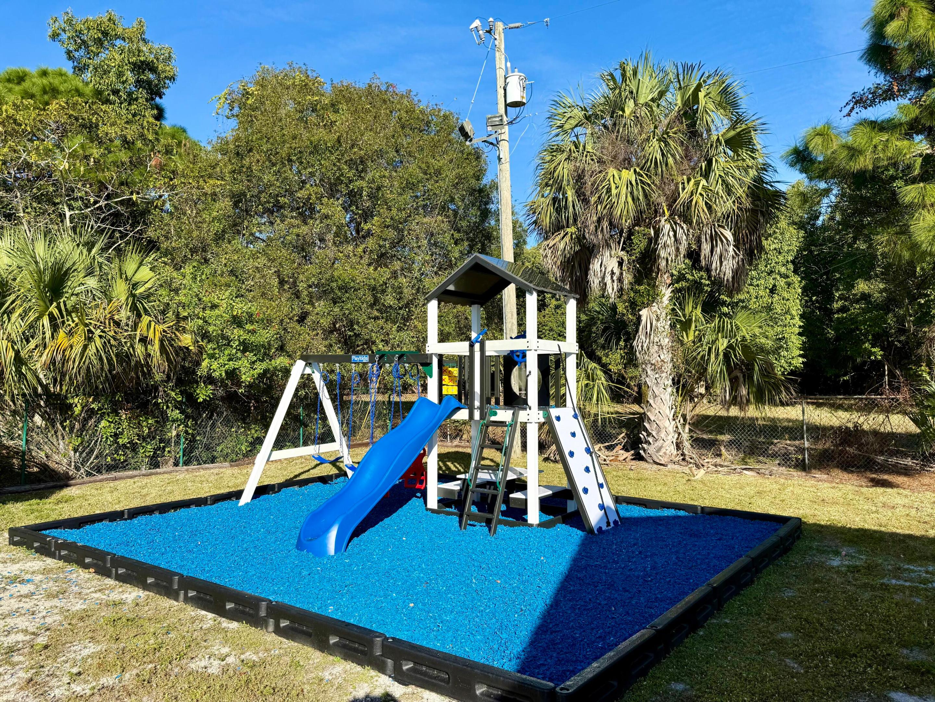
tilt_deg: +3.0
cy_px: 351
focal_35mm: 24
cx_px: 468
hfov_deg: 71.6
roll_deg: -0.1
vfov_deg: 56.8
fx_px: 648
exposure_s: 1/3021
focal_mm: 6.76
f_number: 1.78
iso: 80
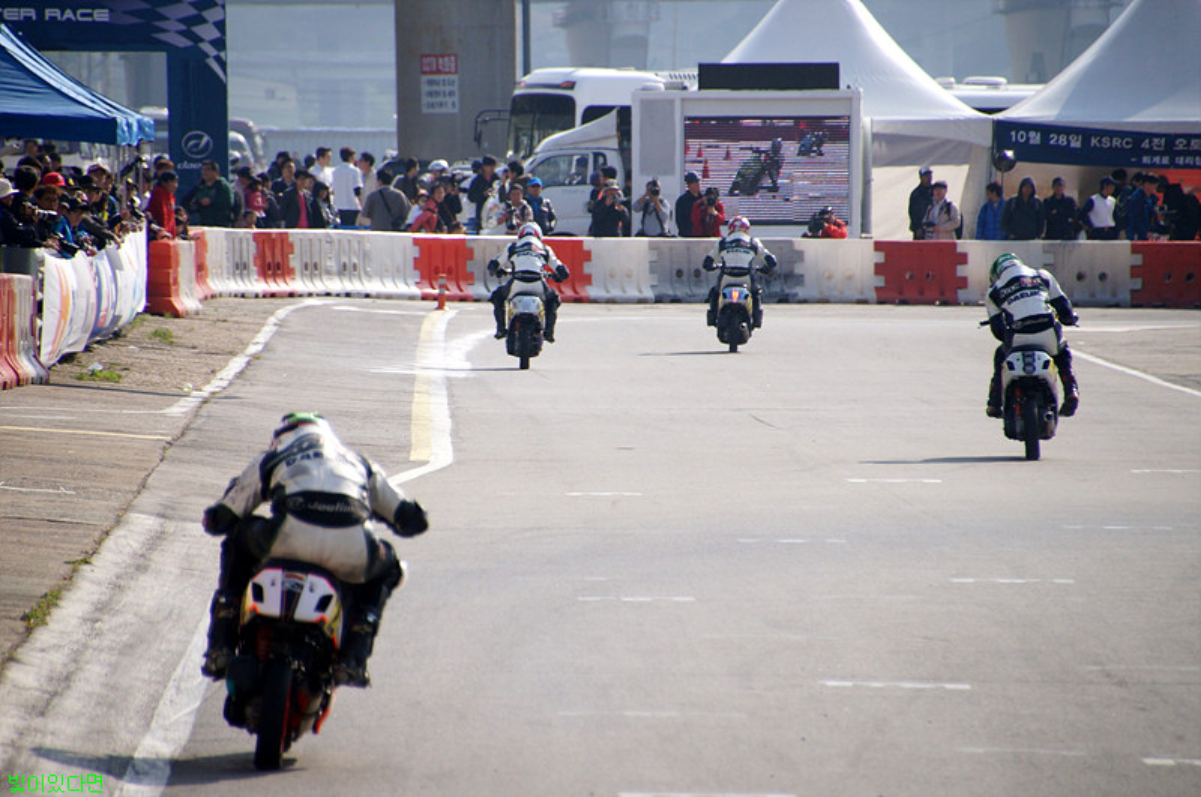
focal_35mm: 420
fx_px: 13992
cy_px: 398
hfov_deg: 4.9
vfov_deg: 3.3
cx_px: 600
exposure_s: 1/1600
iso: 400
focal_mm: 280
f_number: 6.3
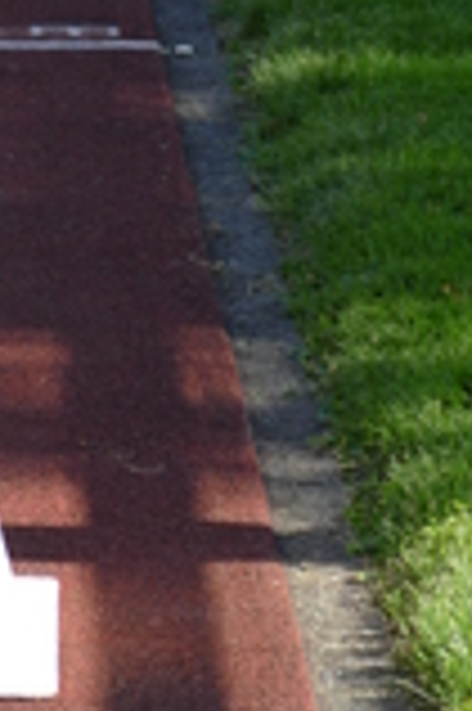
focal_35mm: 547
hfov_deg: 2.5
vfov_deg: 3.8
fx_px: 10780
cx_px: -234
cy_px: -382
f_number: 3.9
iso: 125
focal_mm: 58.01
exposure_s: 1/400
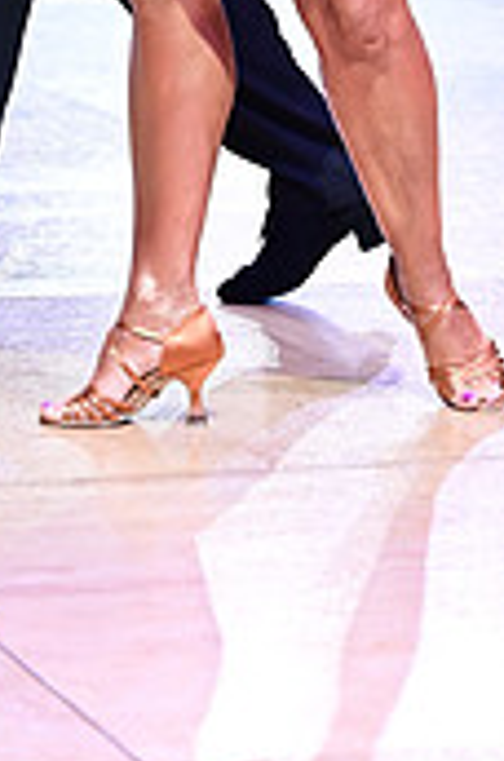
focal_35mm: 250
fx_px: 5271
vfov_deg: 8.0
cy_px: -482
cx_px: 221
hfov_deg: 5.5
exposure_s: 1/400
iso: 1600
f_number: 2.8
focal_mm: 74
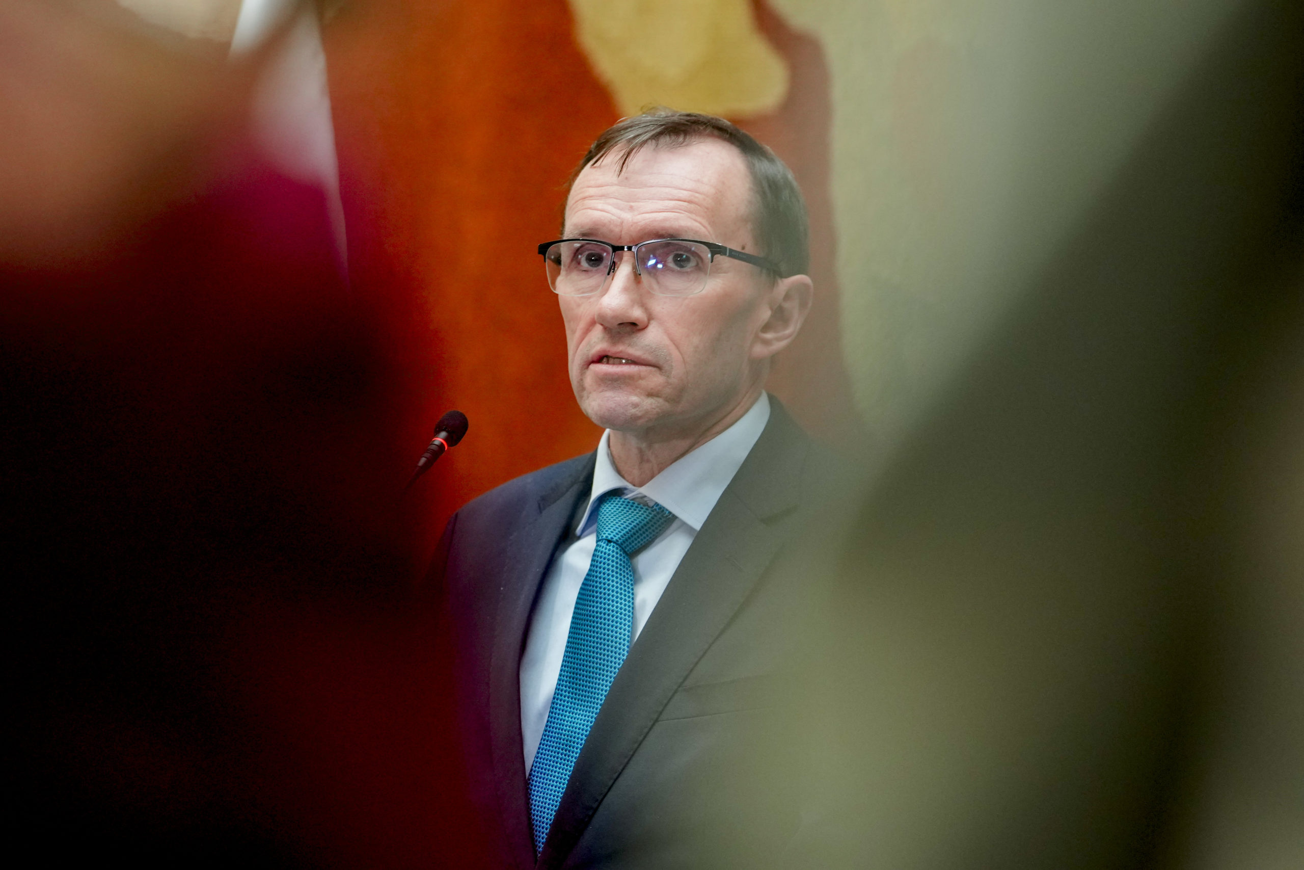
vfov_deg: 7.5
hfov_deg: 11.2
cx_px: 652
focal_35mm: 184
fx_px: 6665
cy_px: 435
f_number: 2.8
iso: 1600
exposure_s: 1/125
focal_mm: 123
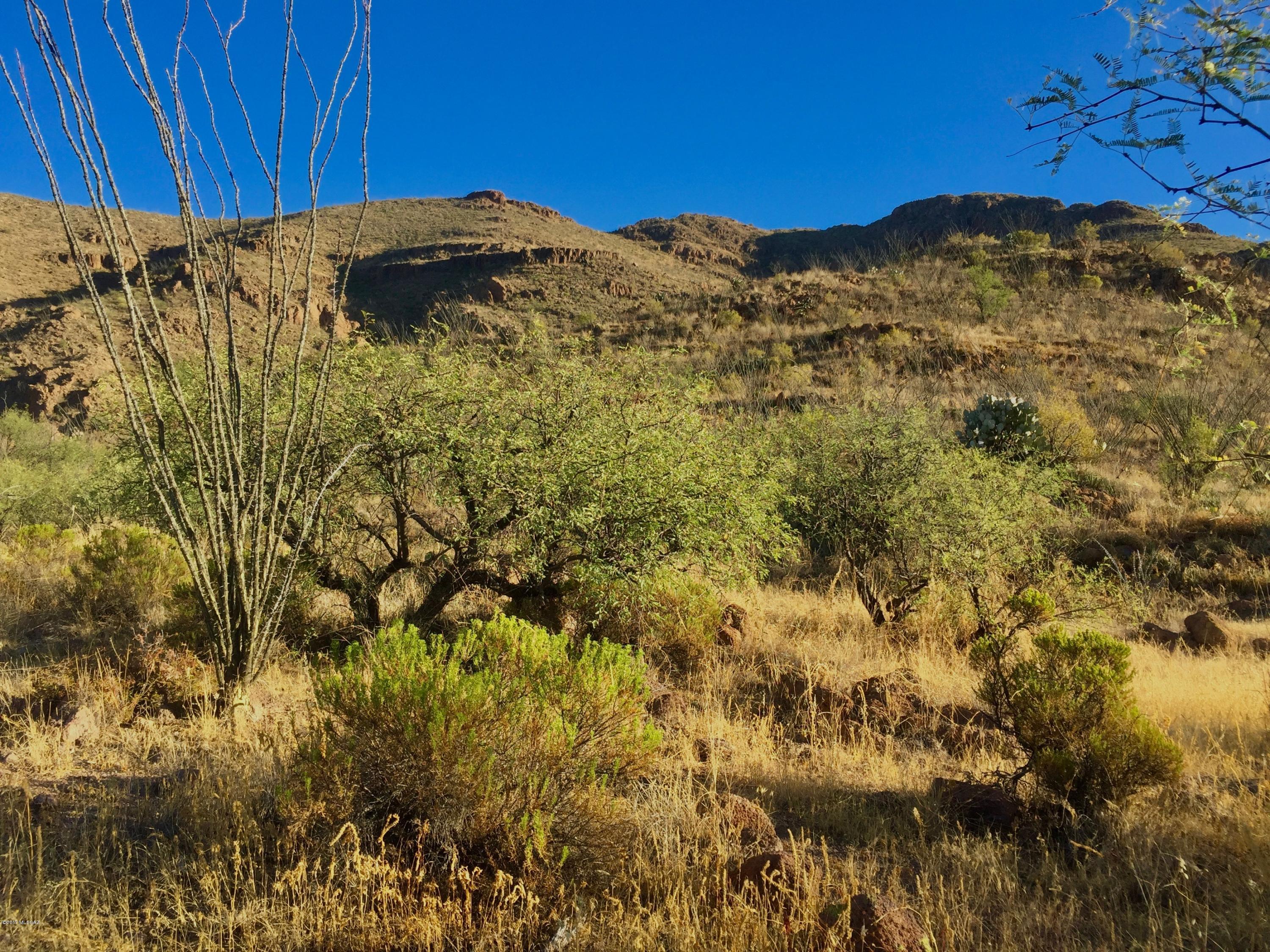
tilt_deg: +5.9
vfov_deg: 48.2
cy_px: 476
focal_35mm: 29
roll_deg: -1.5
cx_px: 635
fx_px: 1064
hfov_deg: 61.7
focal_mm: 4.15
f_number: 2.2
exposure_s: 1/618
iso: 32
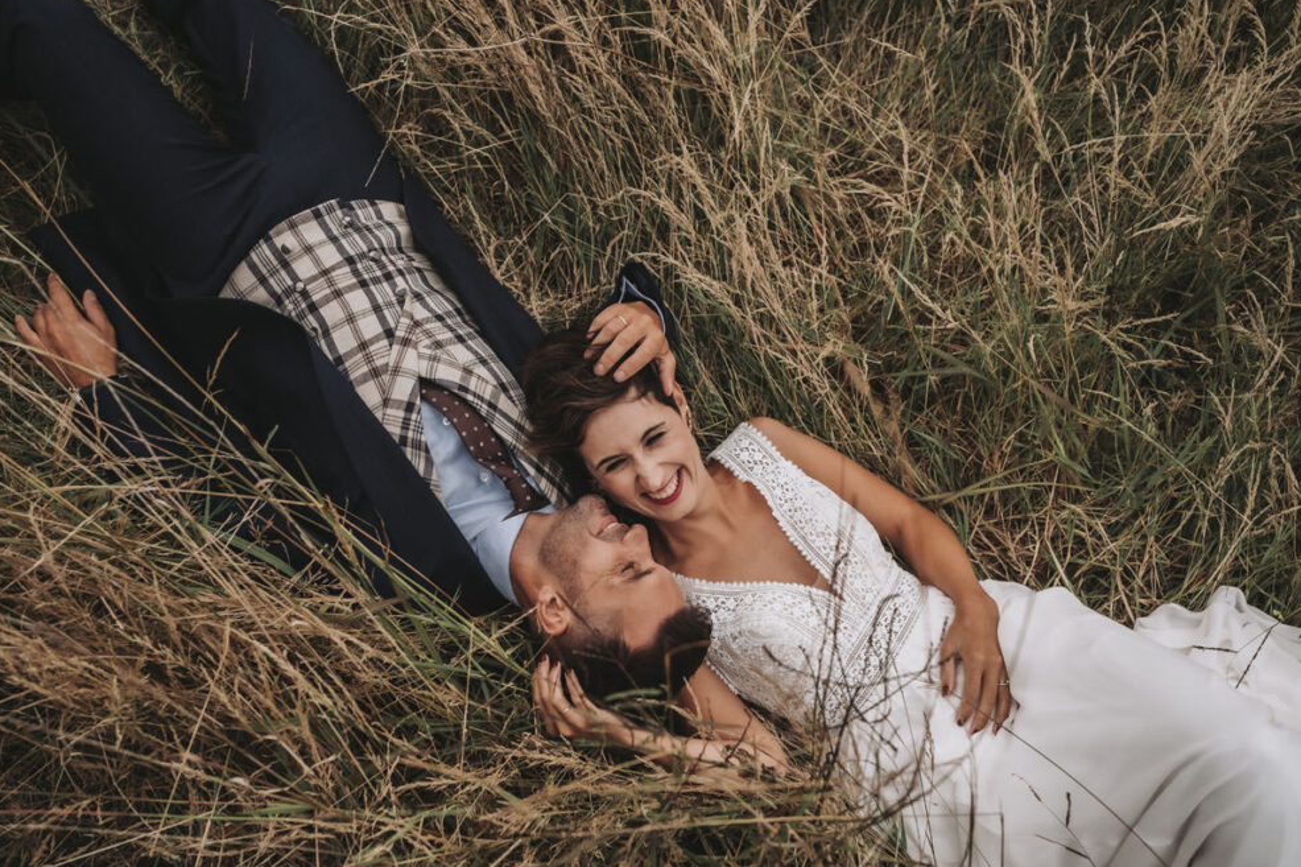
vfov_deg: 34.2
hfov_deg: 49.5
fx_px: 1409
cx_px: 684
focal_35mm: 39
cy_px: 410
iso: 640
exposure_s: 1/500
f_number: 2.2
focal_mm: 23
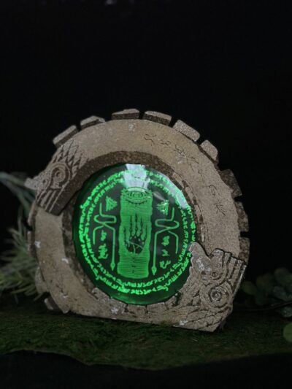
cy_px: 194
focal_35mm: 48
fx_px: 540
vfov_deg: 39.6
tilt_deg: -3.5
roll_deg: +0.1
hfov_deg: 30.3
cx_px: 146
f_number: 1.78
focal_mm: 6.86
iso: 250
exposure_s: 1/60
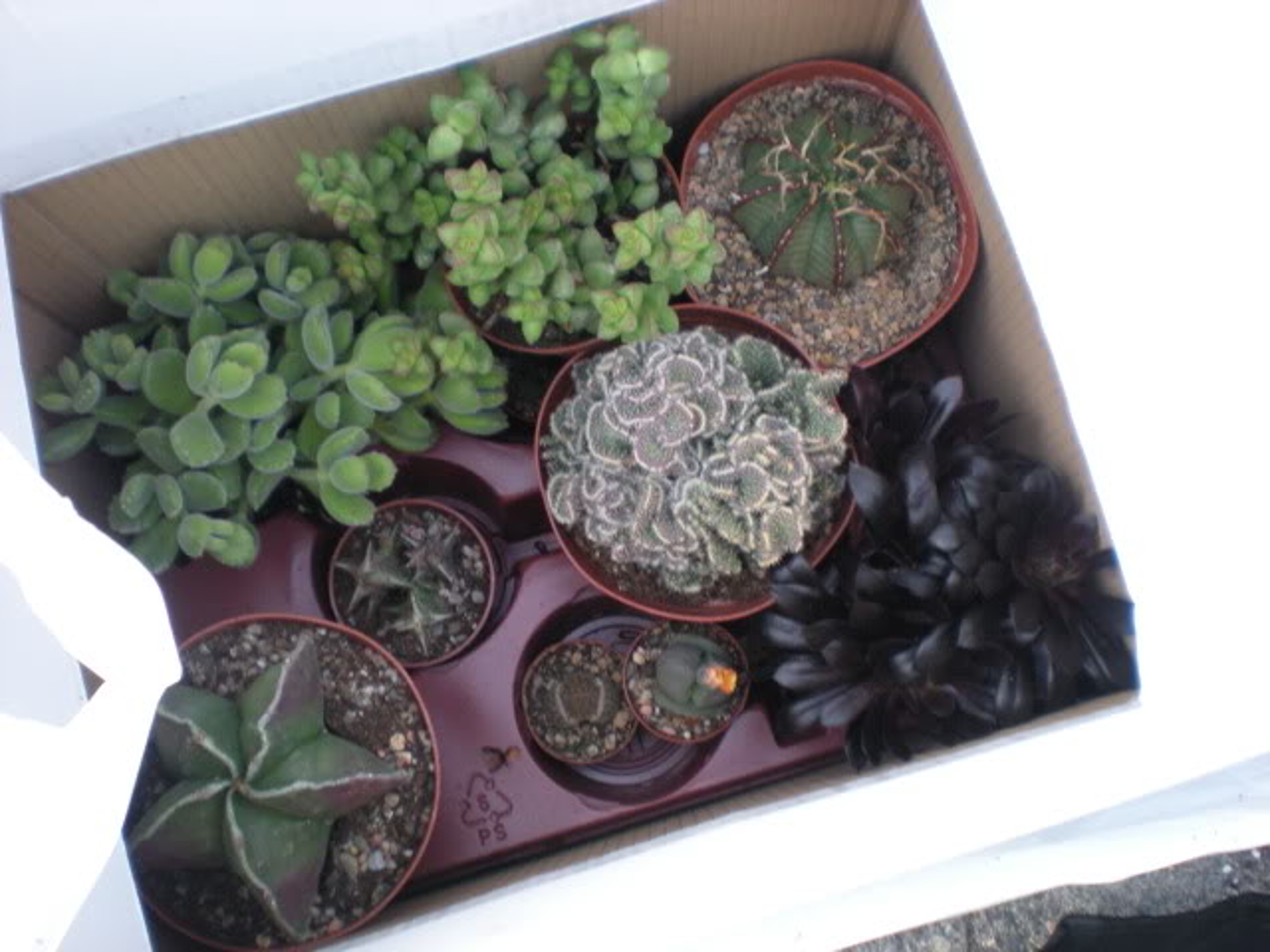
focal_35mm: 38
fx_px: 1394
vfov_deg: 37.7
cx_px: 635
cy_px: 476
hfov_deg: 49.0
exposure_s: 1/48
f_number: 3.1
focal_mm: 6.3
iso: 200
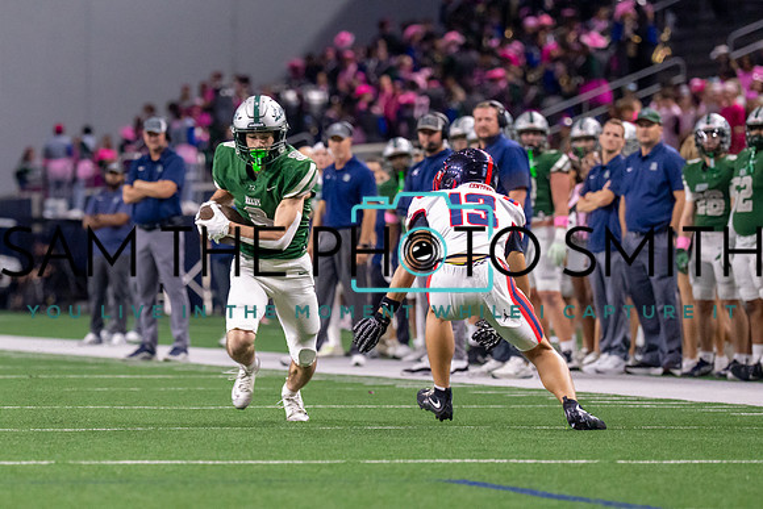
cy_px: 265
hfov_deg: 7.3
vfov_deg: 4.9
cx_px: 259
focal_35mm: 283
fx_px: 6001
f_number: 2.8
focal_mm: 149
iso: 2500
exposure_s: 1/1000
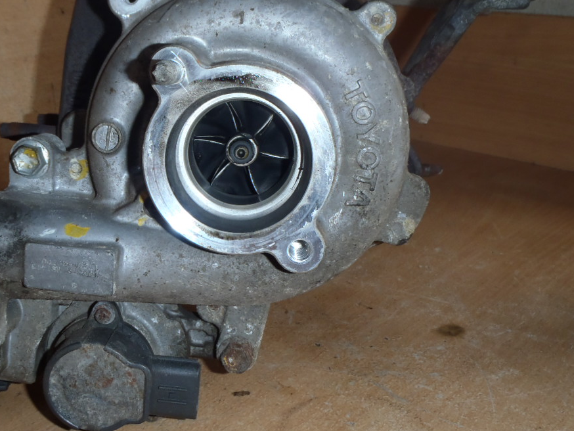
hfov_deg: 45.1
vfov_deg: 35.2
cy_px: 219
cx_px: 192
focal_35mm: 41
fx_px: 680
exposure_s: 1/30
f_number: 3.9
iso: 100
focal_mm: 5
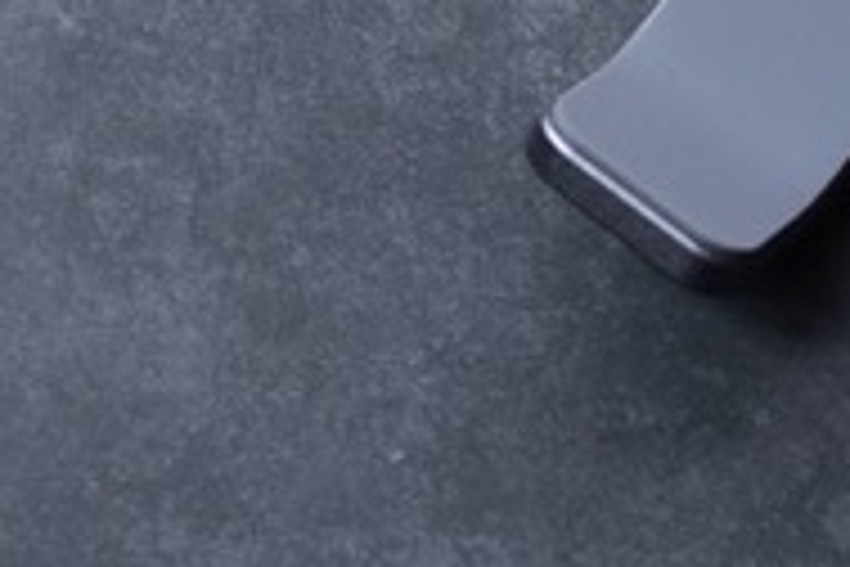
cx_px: 747
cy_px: -1156
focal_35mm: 247
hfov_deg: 8.3
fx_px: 5833
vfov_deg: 5.2
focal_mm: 27
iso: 100
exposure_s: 1/100
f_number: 5.6
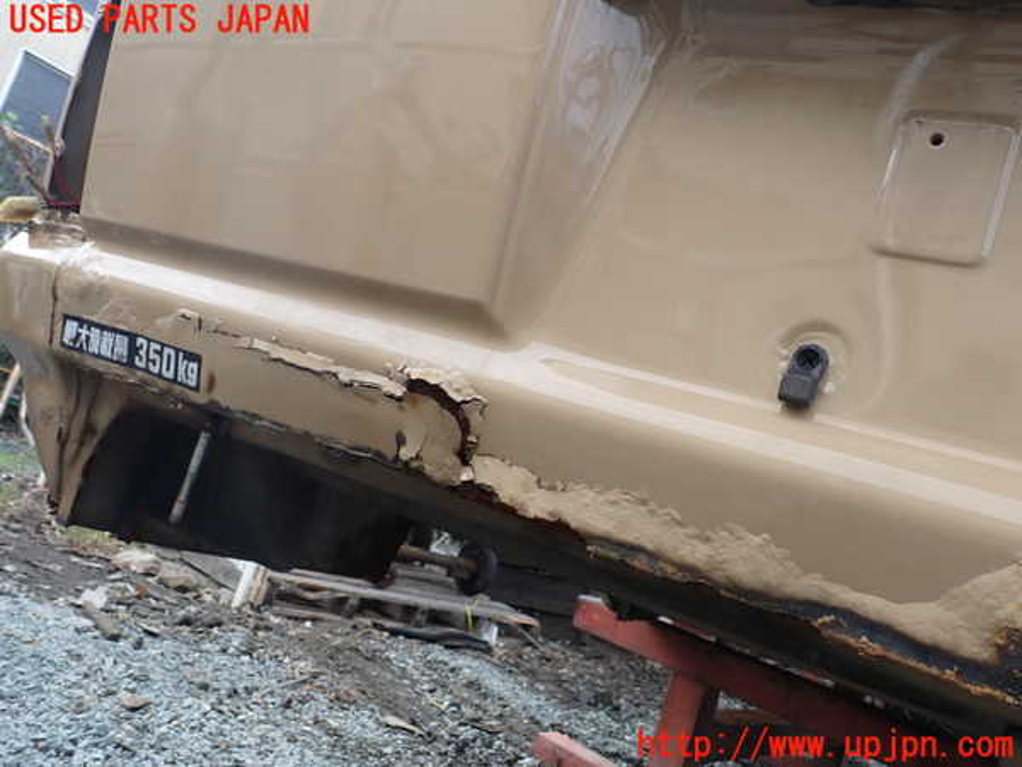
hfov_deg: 60.0
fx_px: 886
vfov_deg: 46.8
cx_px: 511
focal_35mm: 30
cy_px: 384
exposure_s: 1/320
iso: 100
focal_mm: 5.4
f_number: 3.2
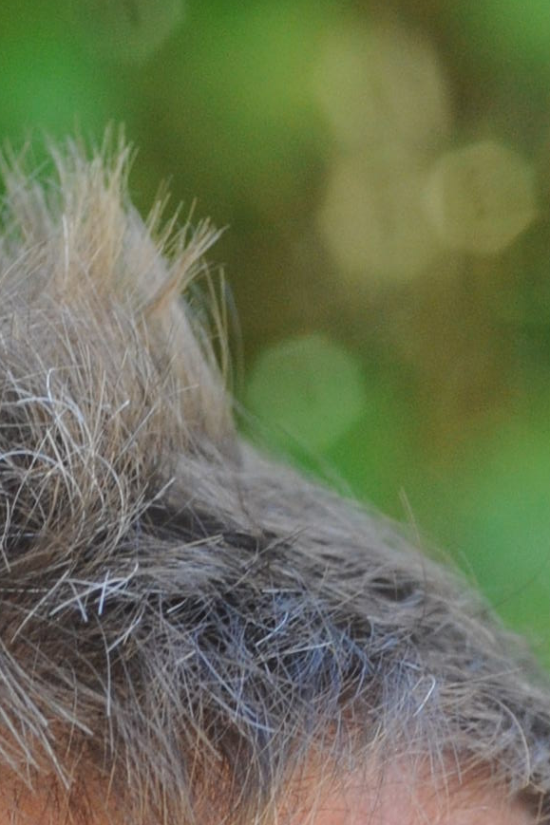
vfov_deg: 3.9
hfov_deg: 2.7
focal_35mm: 514
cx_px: -142
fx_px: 11783
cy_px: 1935
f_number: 10
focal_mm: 105
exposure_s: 1/400
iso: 1600
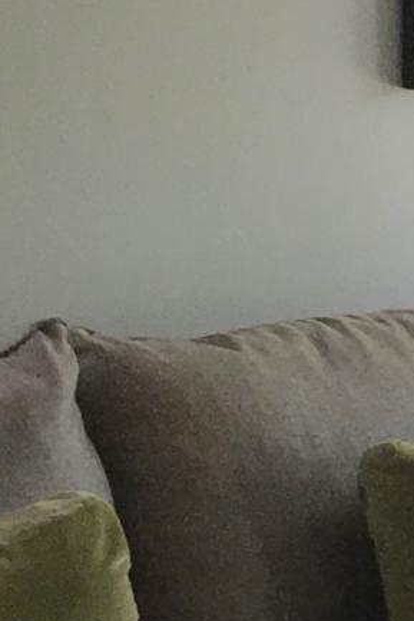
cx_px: 1037
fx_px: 3602
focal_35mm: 209
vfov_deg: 9.8
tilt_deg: -6.6
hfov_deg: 6.2
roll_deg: -0.6
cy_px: 280
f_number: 2.2
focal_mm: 4.15
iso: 40
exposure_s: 1/120
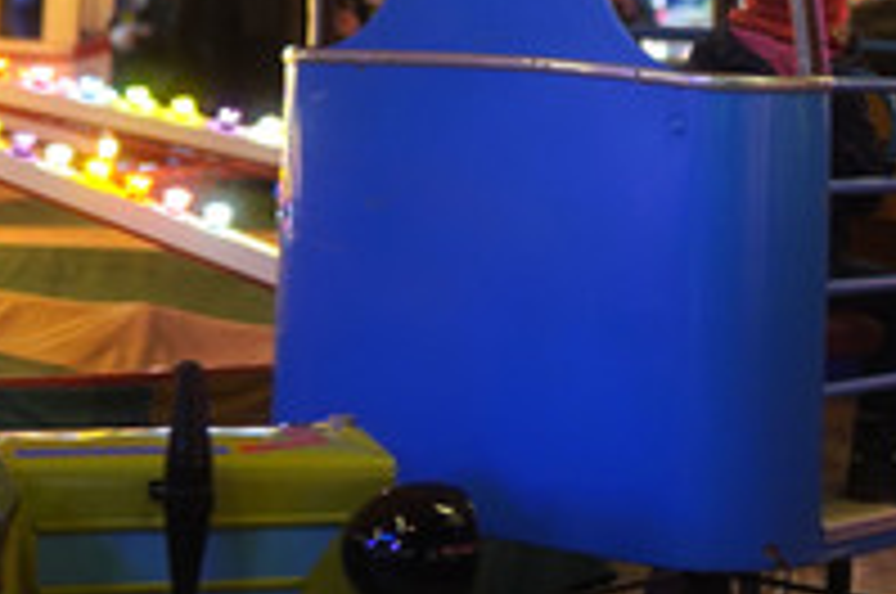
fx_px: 2535
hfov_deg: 19.9
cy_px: 27
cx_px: 696
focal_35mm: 102
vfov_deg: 13.2
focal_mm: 30
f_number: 1.4
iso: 640
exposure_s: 1/250
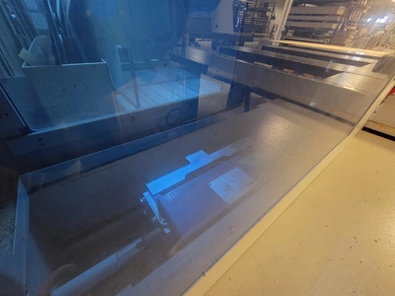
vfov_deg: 89.9
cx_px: 198
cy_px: 148
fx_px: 148
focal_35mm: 13
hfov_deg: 106.2
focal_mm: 2.2
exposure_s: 1/30
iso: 1250
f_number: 2.2
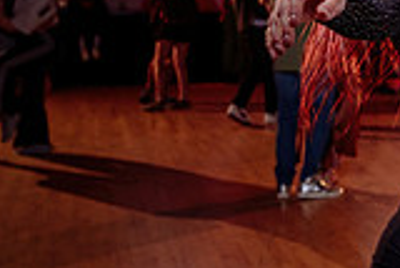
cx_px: 520
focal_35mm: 87
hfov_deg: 21.2
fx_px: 968
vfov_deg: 15.7
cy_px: 66
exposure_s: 1/60
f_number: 2.8
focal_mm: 24
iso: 800
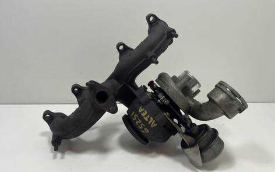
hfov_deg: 66.5
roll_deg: +0.3
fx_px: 210
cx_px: 136
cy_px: 88
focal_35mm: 28
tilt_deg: -21.9
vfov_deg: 44.5
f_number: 1.6
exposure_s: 1/100
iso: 40
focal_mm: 4.2
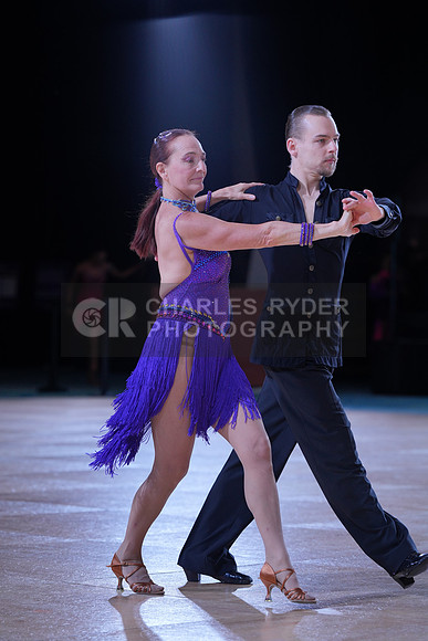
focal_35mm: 144
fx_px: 2566
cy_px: 320
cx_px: 214
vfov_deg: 14.2
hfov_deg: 9.5
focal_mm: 144
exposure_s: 1/400
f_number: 4
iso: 500
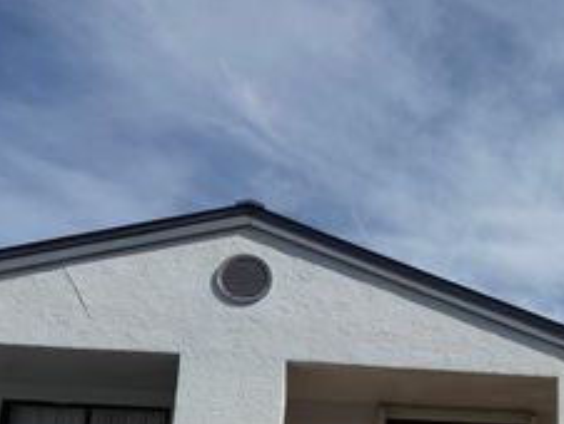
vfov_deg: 25.9
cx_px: 576
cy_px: 445
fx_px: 864
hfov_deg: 32.9
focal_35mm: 53
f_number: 1.78
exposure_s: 1/14286
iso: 80
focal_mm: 6.76
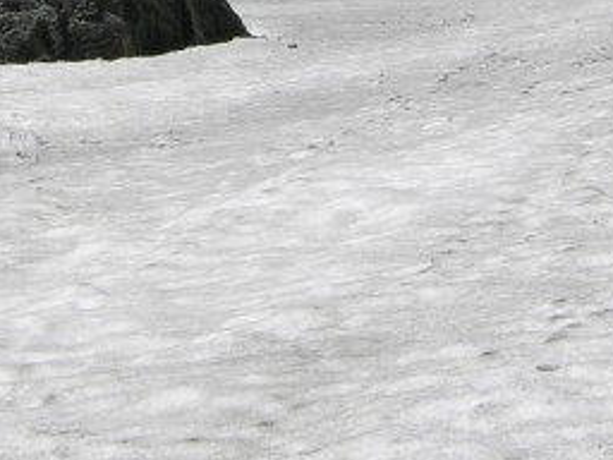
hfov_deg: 13.8
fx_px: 2479
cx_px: -43
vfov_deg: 10.3
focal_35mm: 140
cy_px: -172
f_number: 8
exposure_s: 1/320
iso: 50
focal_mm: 8.9
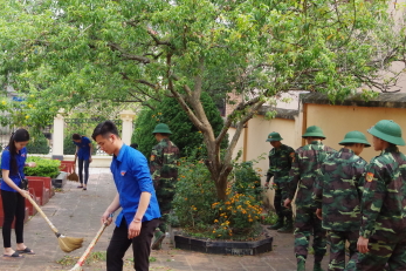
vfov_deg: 23.7
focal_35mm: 57
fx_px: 642
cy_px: 115
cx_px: 142
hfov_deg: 34.8
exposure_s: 1/500
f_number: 9
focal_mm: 24
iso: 1600
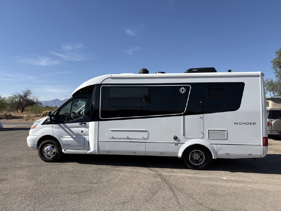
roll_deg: -1.7
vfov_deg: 53.1
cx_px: 140
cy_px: 106
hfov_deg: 67.3
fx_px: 211
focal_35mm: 26
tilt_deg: +2.0
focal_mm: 5.96
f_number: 1.6
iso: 50
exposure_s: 1/3831
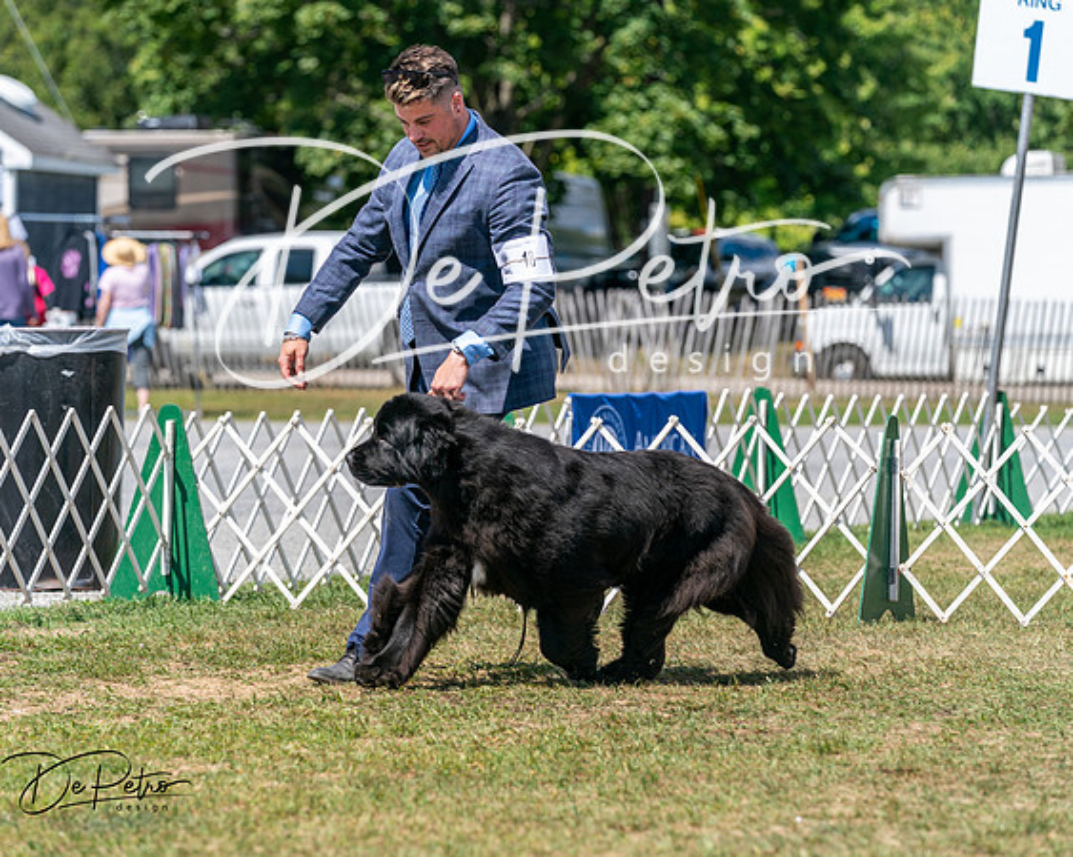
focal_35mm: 178
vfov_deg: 8.7
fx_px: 5649
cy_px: 428
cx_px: 536
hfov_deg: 10.9
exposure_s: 1/1600
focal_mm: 158
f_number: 4.5
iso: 200
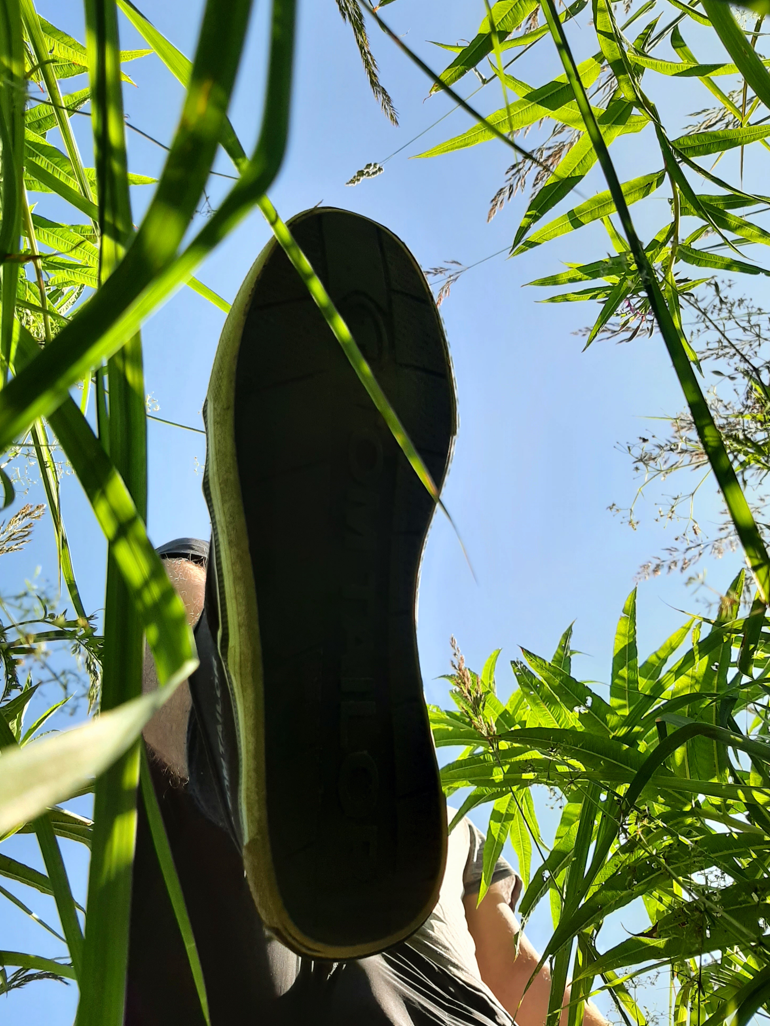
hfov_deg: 51.3
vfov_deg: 65.3
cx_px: 376
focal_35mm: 27
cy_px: 507
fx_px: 801
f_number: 1.7
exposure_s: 1/1667
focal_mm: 3.93
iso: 40
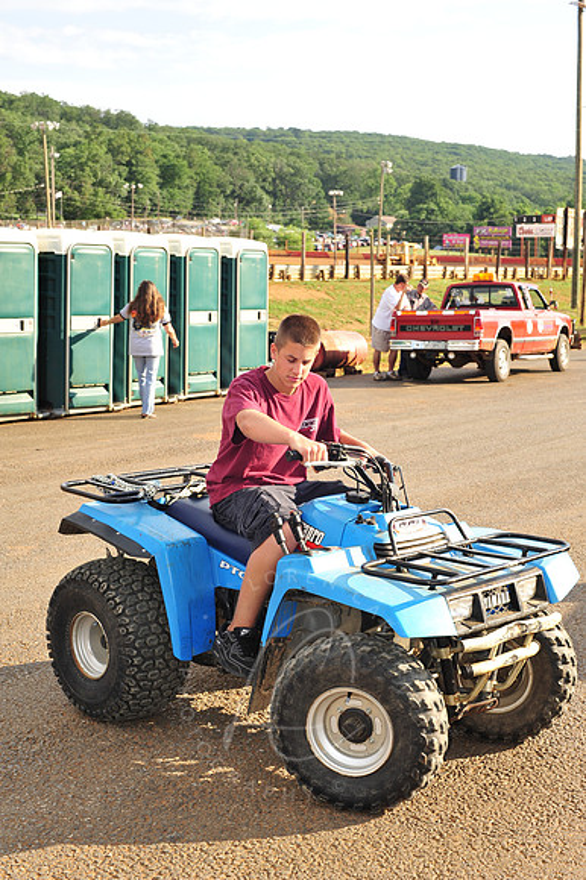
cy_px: 440
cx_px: 293
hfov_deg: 27.0
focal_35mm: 50
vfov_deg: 39.6
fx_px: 1222
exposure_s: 1/250
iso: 400
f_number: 10
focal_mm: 50
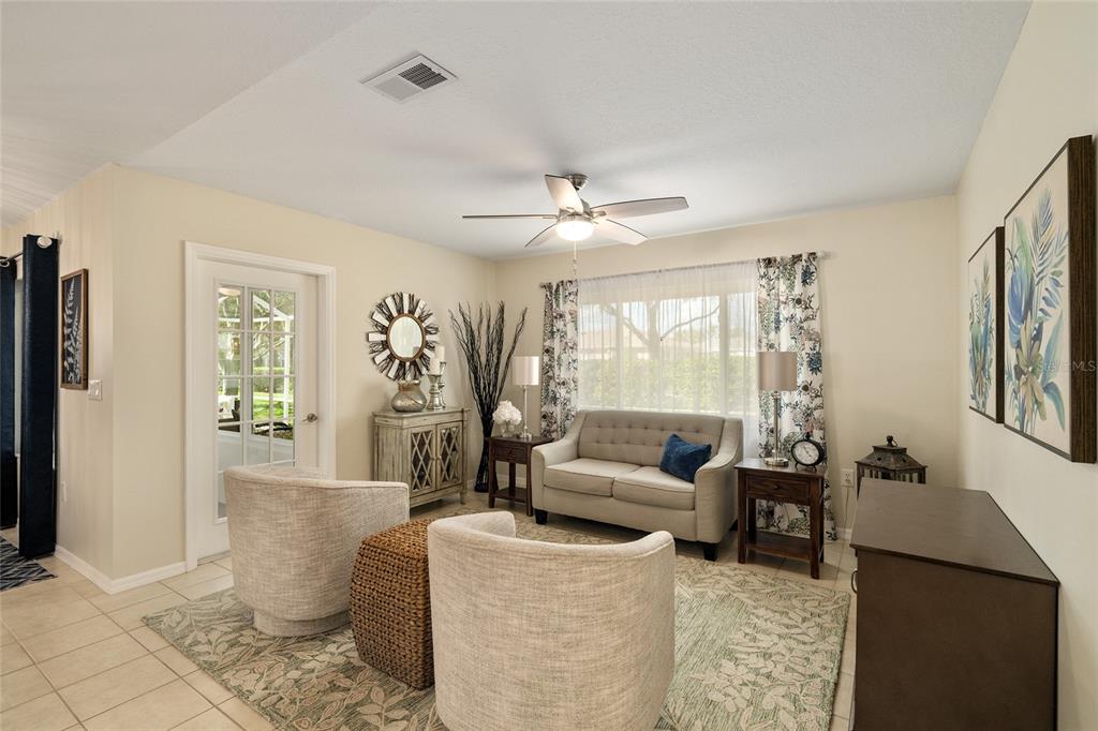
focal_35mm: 16
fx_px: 488
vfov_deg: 73.7
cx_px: 549
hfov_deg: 96.8
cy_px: 366
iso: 500
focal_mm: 16
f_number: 8
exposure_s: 1/20
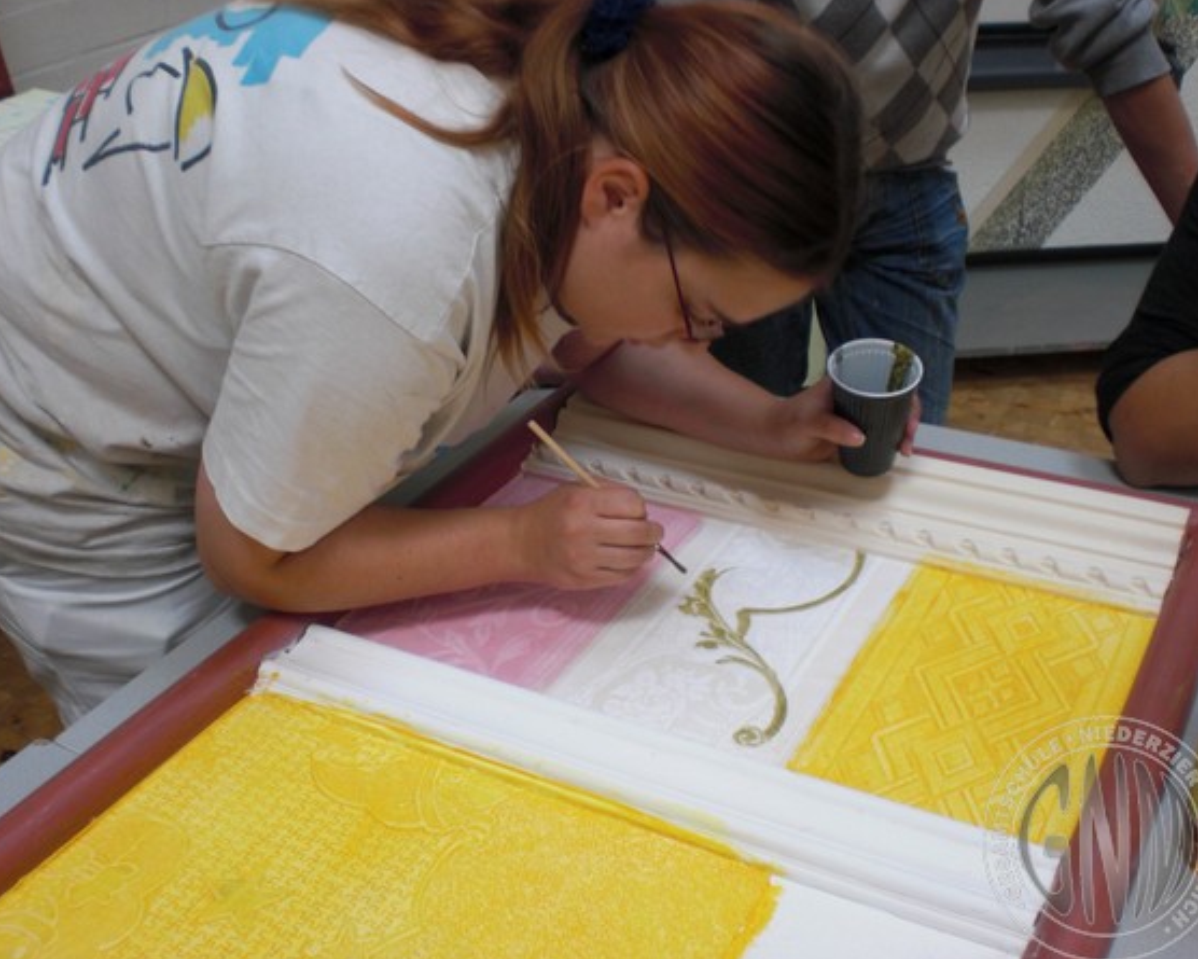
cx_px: 584
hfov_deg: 45.8
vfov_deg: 37.3
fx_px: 1418
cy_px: 478
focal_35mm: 40
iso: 100
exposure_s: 1/80
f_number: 3.1
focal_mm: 6.3
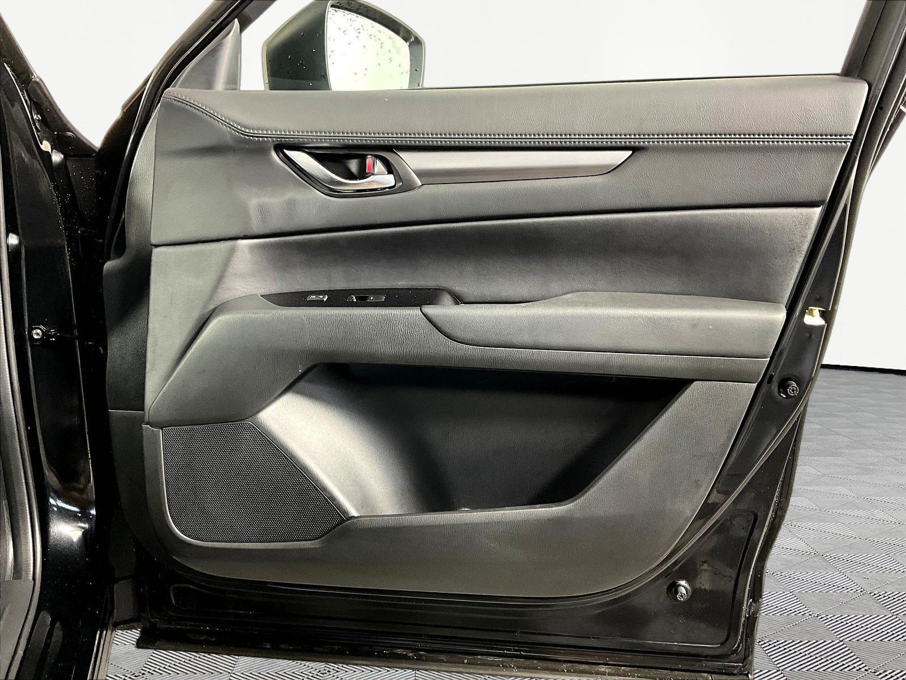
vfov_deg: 48.2
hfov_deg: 61.7
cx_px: 453
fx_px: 759
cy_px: 340
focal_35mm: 29
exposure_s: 1/60
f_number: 1.8
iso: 125
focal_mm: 3
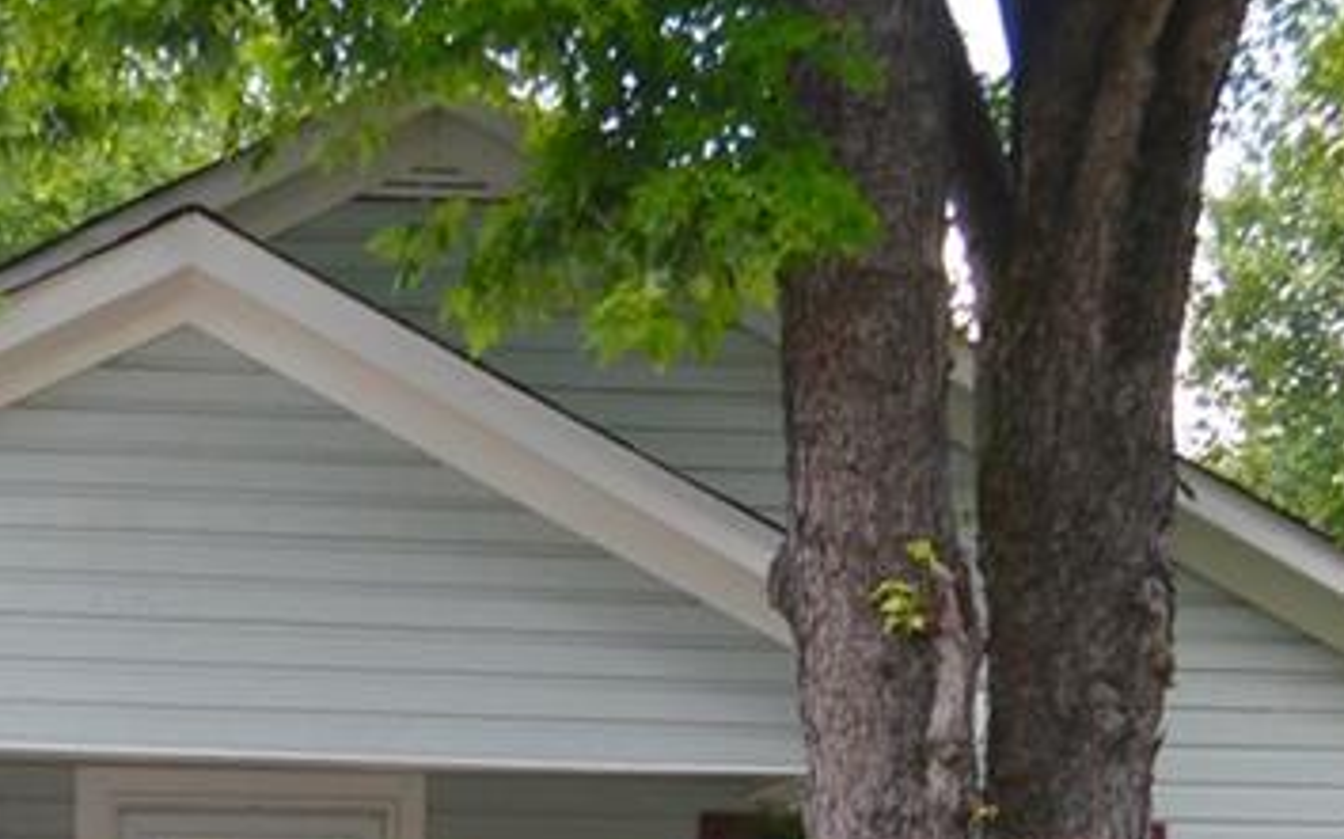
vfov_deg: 12.0
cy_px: 1097
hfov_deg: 19.5
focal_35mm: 106
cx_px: 300
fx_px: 3881
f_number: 5
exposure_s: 1/100
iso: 400
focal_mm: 24
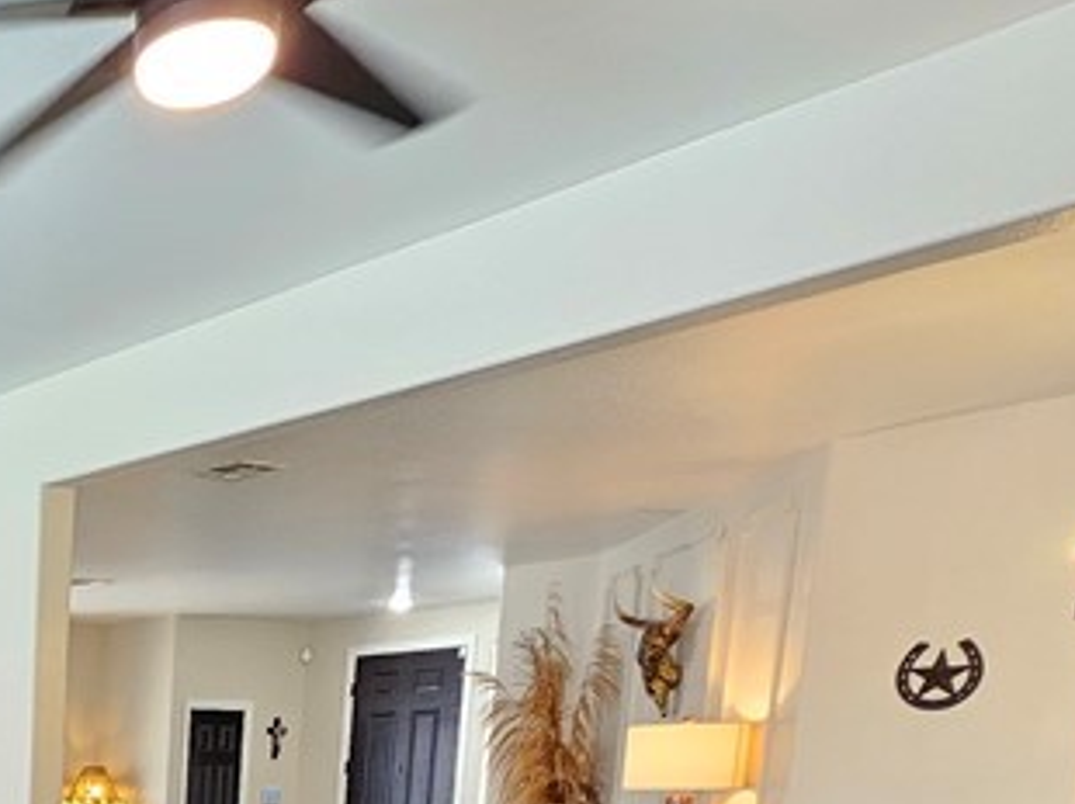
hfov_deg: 31.6
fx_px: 1334
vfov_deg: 28.4
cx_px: -381
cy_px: 1008
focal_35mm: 43
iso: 320
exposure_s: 1/30
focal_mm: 2.2
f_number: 2.2
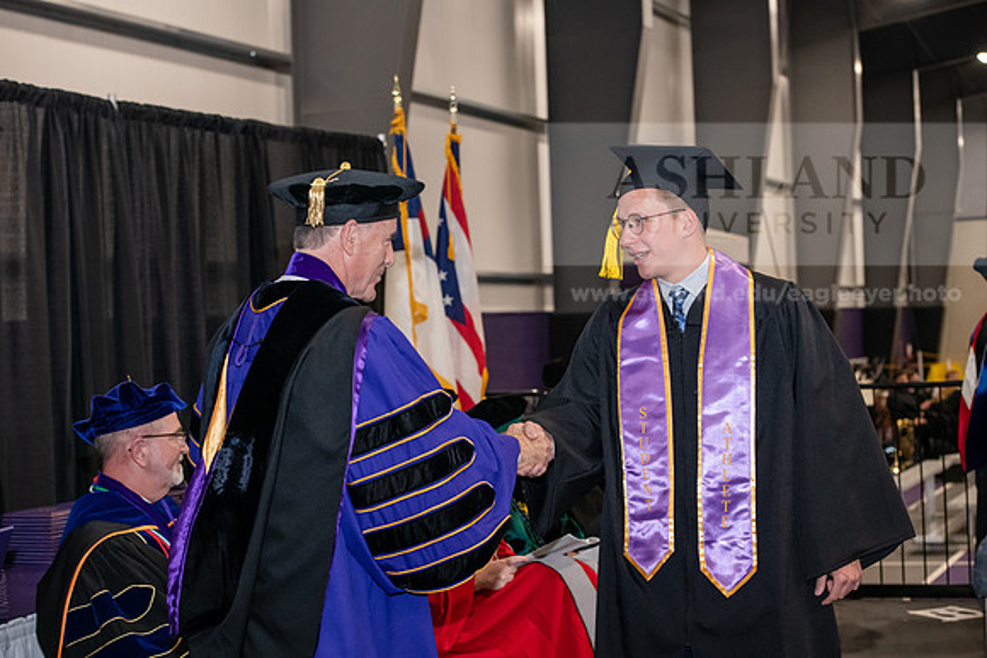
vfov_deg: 19.5
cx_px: 494
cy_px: 329
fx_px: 1920
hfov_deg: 28.8
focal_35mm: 70
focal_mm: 70
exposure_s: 1/200
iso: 2500
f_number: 5
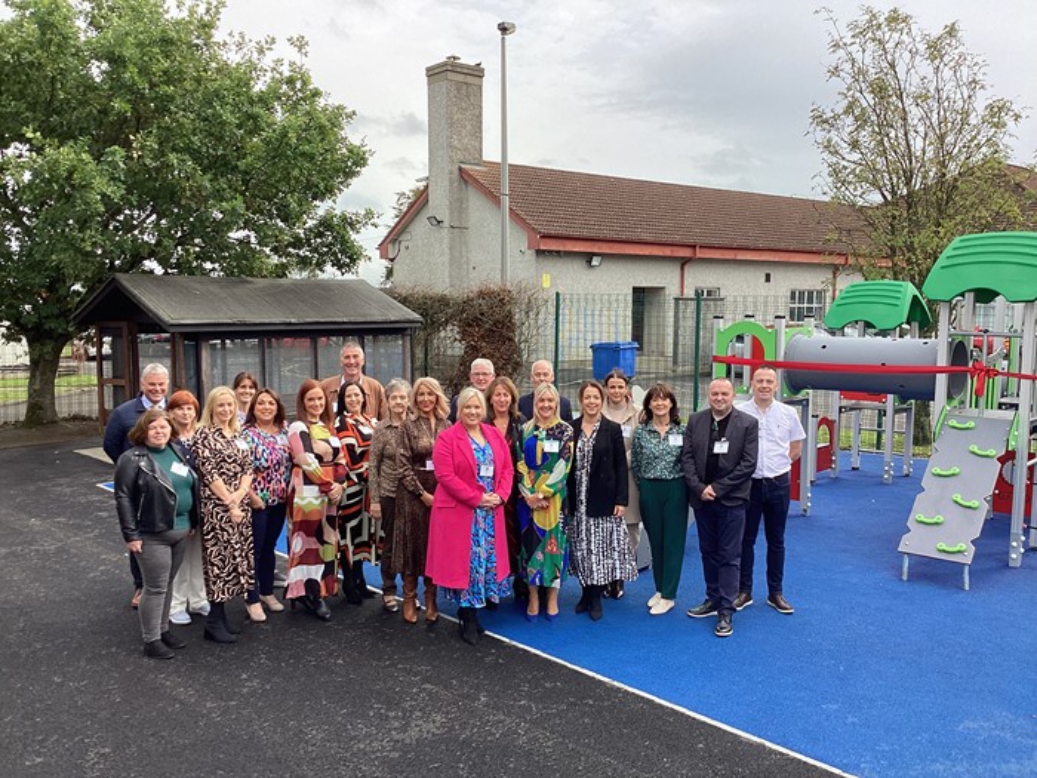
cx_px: 518
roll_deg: +0.9
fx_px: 929
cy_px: 389
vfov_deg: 45.4
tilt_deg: -8.3
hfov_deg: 58.4
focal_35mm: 31
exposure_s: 1/291
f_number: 2.4
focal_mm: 3.3
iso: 25
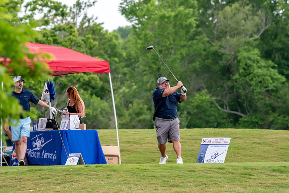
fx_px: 3252
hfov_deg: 5.1
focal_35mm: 405
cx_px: 144
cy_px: 96
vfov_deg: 3.4
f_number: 5.6
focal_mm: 270
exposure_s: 1/2000
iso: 1600
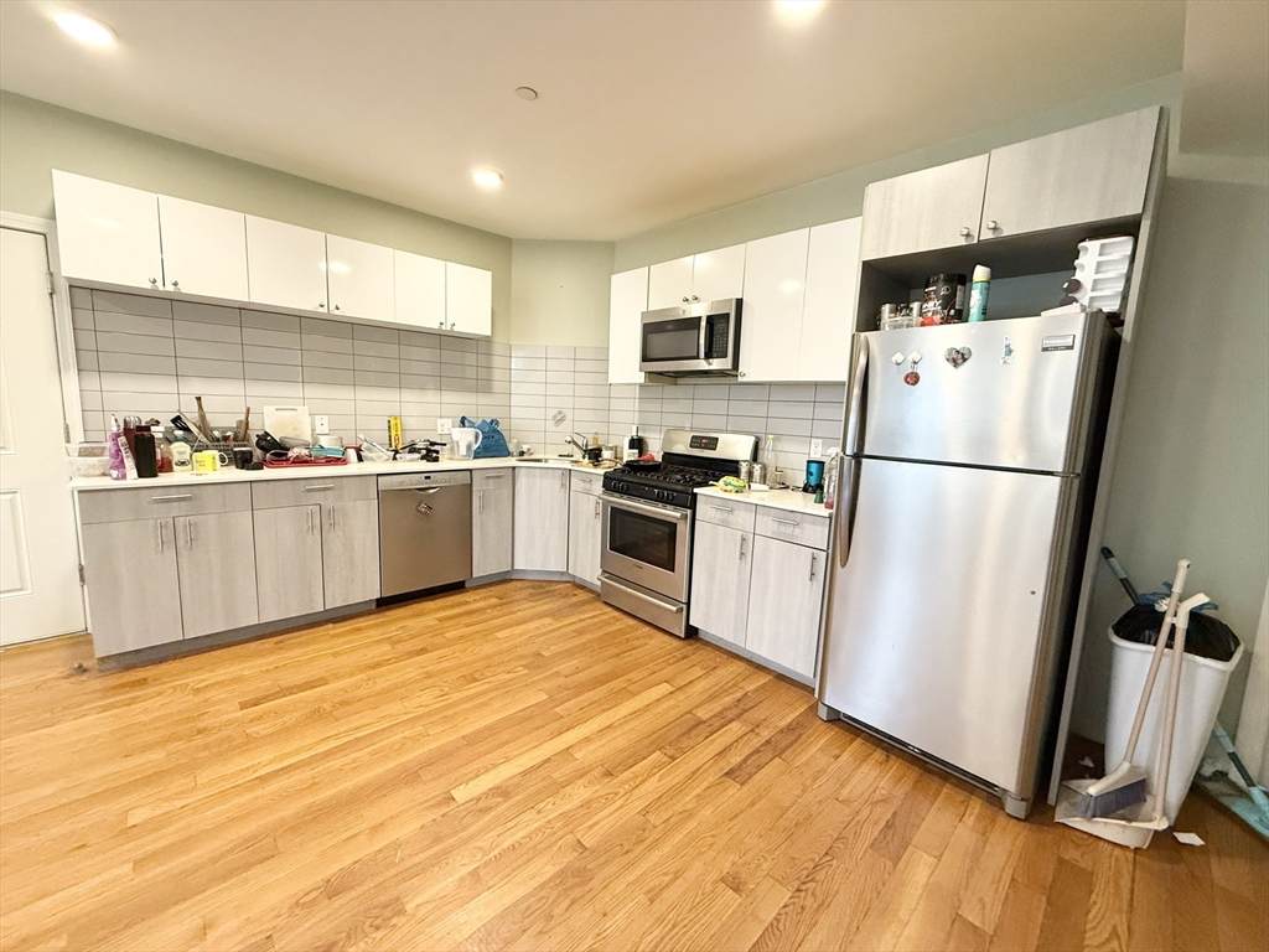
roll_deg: -1.6
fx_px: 513
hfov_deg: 102.1
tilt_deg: -6.3
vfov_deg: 85.7
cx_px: 634
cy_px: 476
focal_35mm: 14
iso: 320
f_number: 2.2
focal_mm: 2.22
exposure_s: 1/60
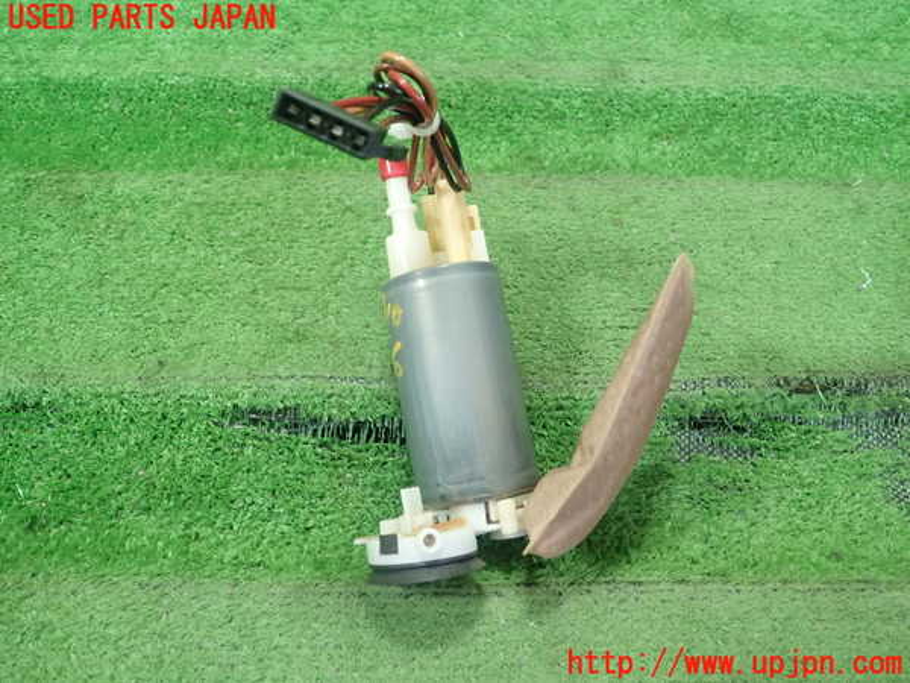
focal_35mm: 30
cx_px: 455
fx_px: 789
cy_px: 342
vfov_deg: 46.8
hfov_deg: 60.0
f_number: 2.3
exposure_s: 1/125
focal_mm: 5.5
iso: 400
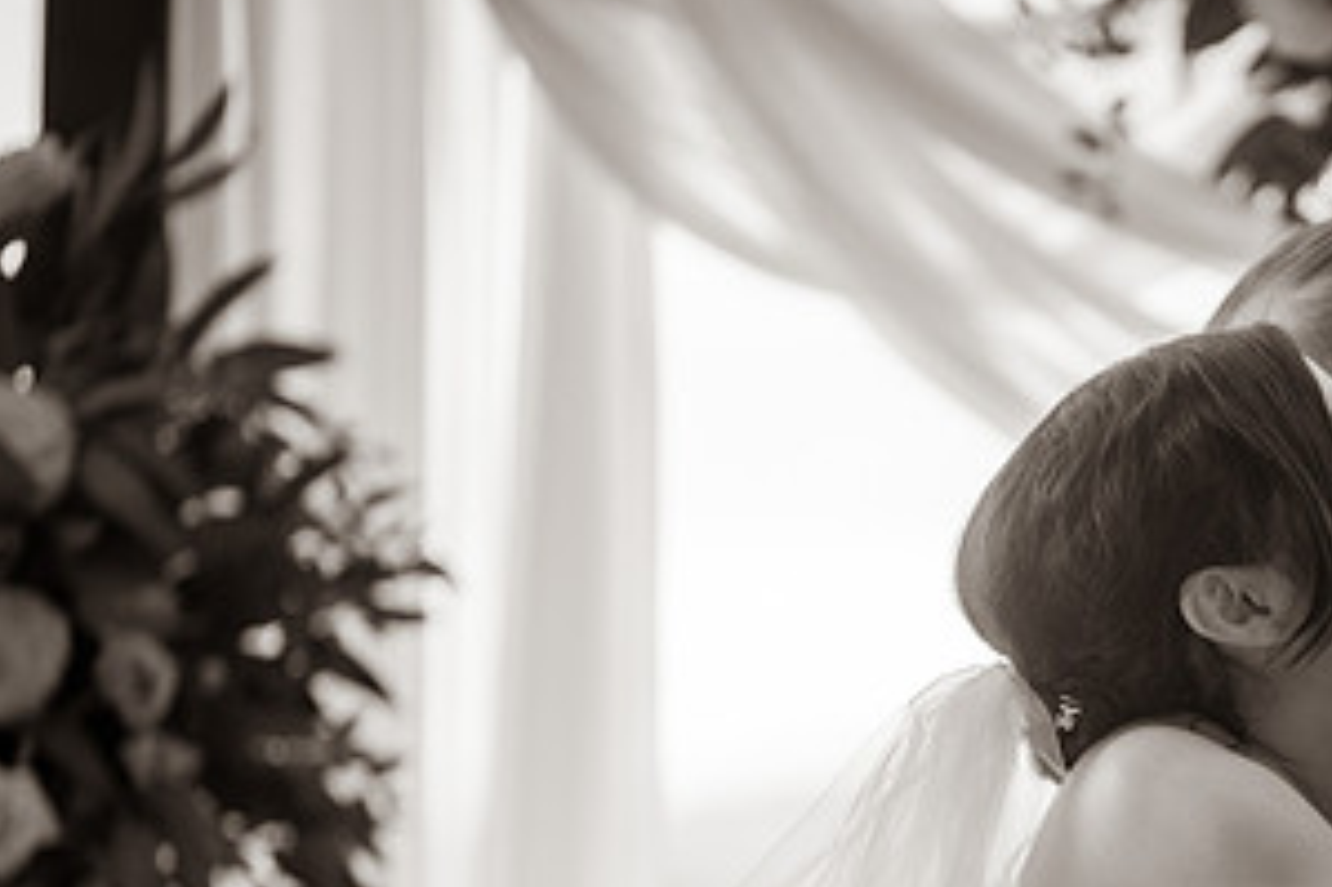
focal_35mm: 165
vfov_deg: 8.3
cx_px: 1234
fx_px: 6101
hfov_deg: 12.4
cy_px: 791
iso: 125
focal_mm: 85
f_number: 1.4
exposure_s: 1/640
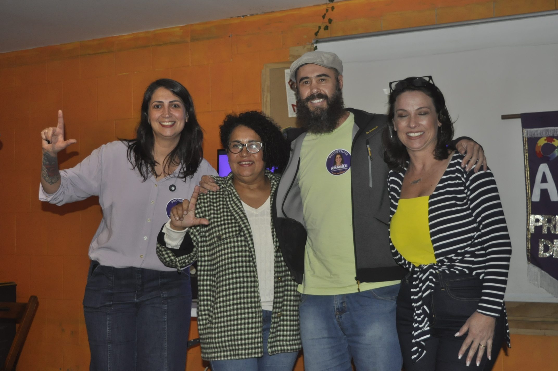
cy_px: 186
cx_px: 279
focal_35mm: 52
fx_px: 813
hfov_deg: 37.9
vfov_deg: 25.7
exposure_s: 1/60
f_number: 4.5
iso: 800
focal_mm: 35
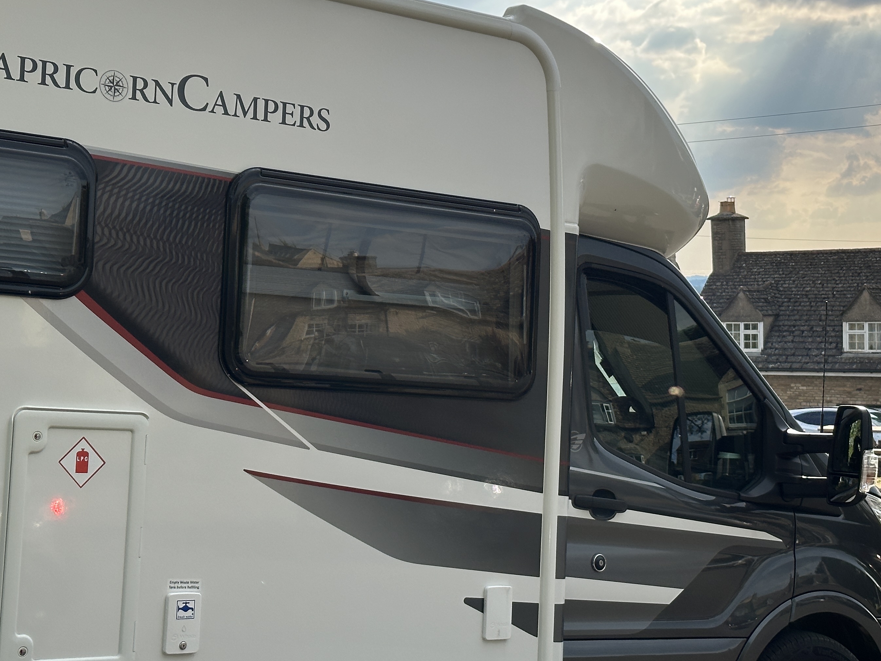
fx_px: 1832
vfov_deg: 20.4
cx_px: 435
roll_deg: +1.7
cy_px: 309
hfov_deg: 27.0
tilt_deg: -0.5
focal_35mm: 72
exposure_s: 1/2732
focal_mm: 6.86
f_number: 1.78
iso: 64
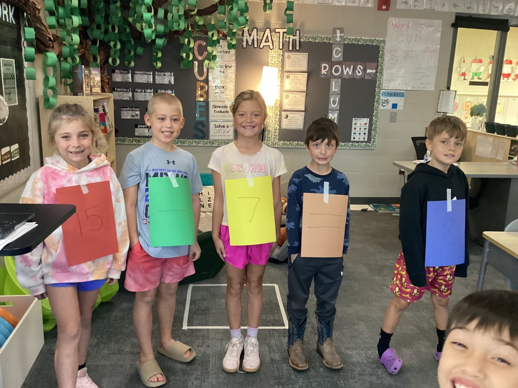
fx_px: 464
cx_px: 259
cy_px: 194
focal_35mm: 31
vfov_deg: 45.4
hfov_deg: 58.4
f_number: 2.4
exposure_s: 1/30
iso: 640
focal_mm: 3.3
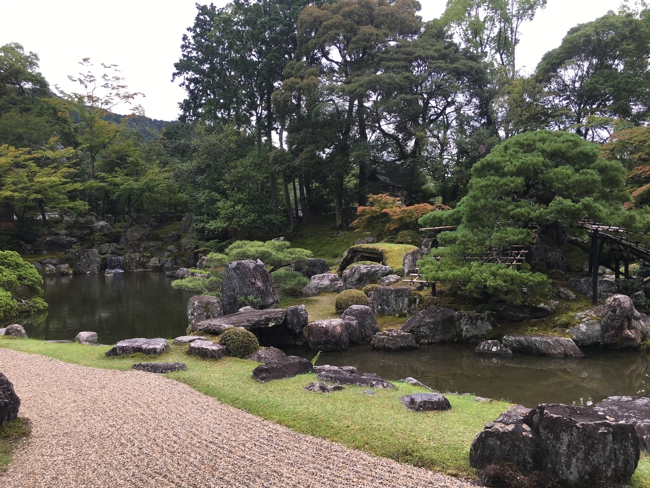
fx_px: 545
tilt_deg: +1.9
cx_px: 325
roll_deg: +1.9
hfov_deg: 61.7
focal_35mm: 29
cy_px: 244
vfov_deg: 48.2
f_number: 2.2
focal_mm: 4.15
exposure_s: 1/469
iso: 25
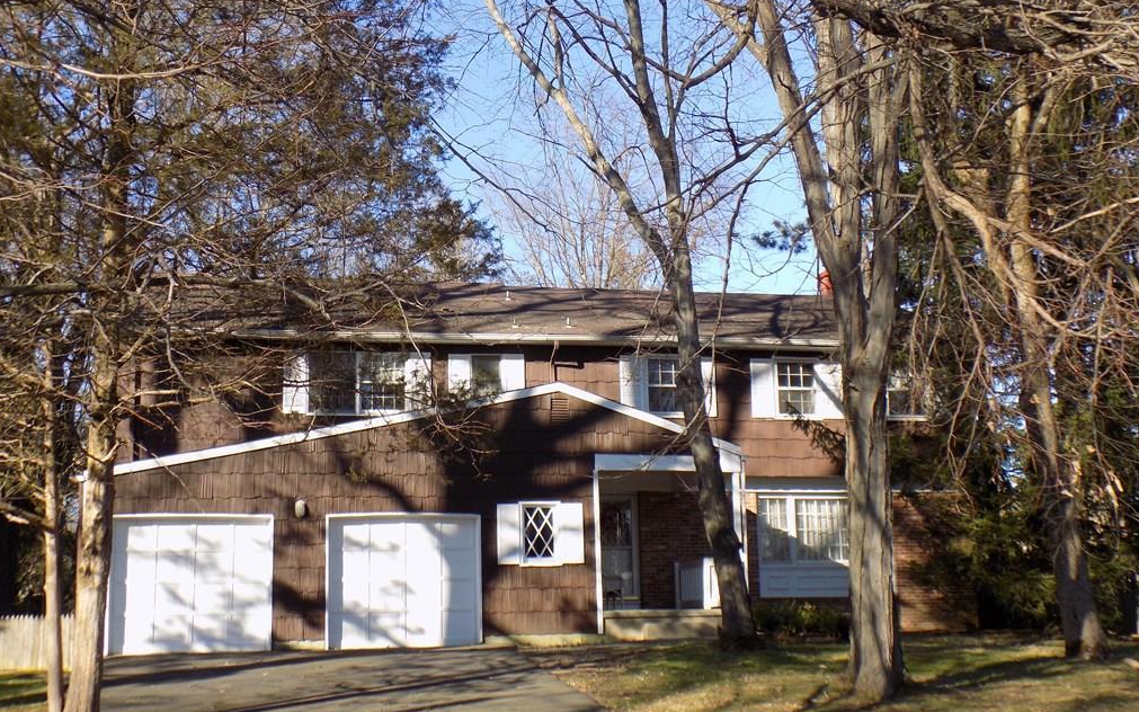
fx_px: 1366
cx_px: 569
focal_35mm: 44
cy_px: 376
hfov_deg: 45.3
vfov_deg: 29.2
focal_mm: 7.3
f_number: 3.6
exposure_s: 1/320
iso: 80
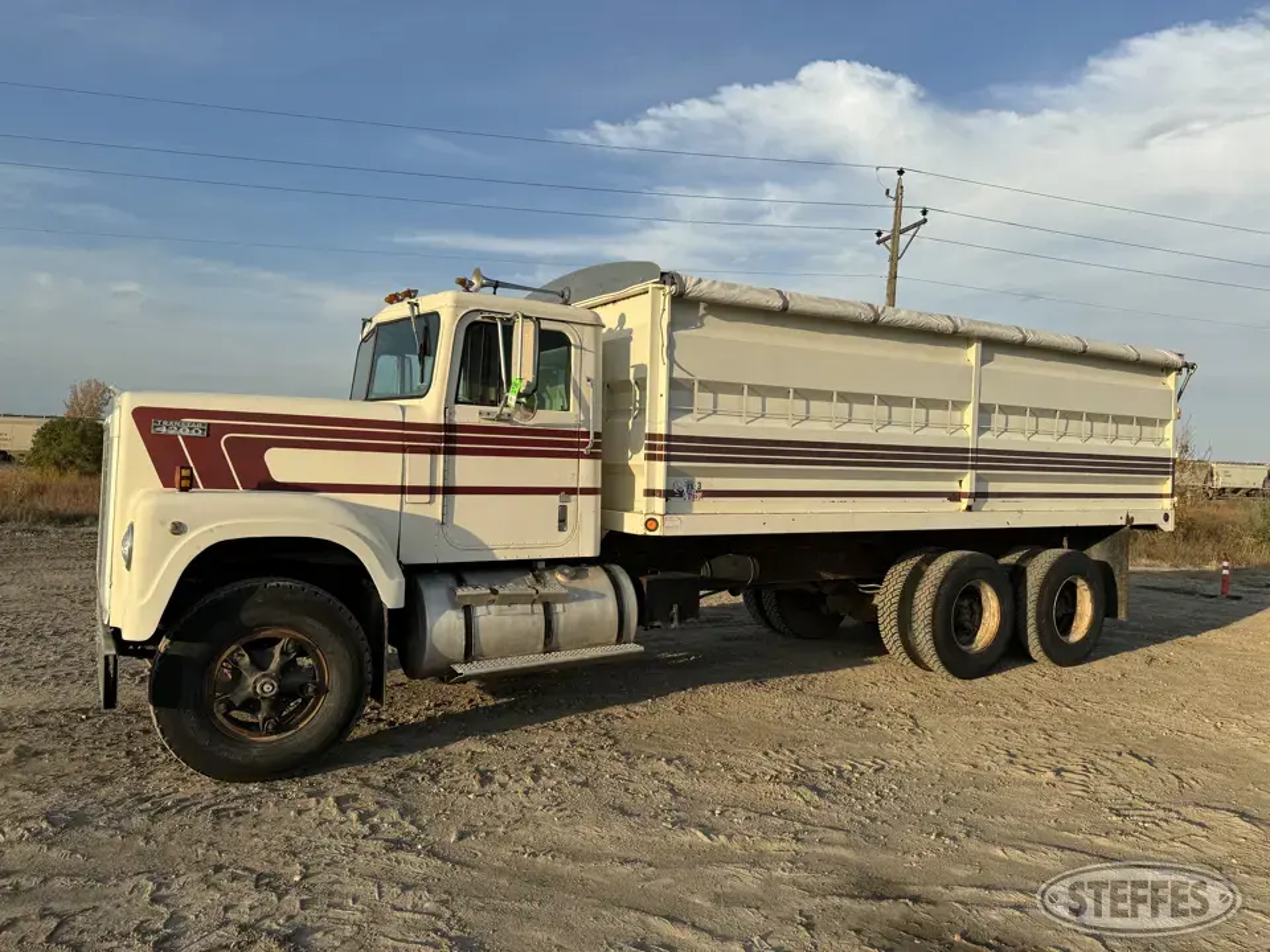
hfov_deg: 71.6
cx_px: 635
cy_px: 476
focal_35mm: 24
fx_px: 881
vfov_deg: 56.8
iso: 80
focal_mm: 6.86
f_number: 1.78
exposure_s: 1/3802
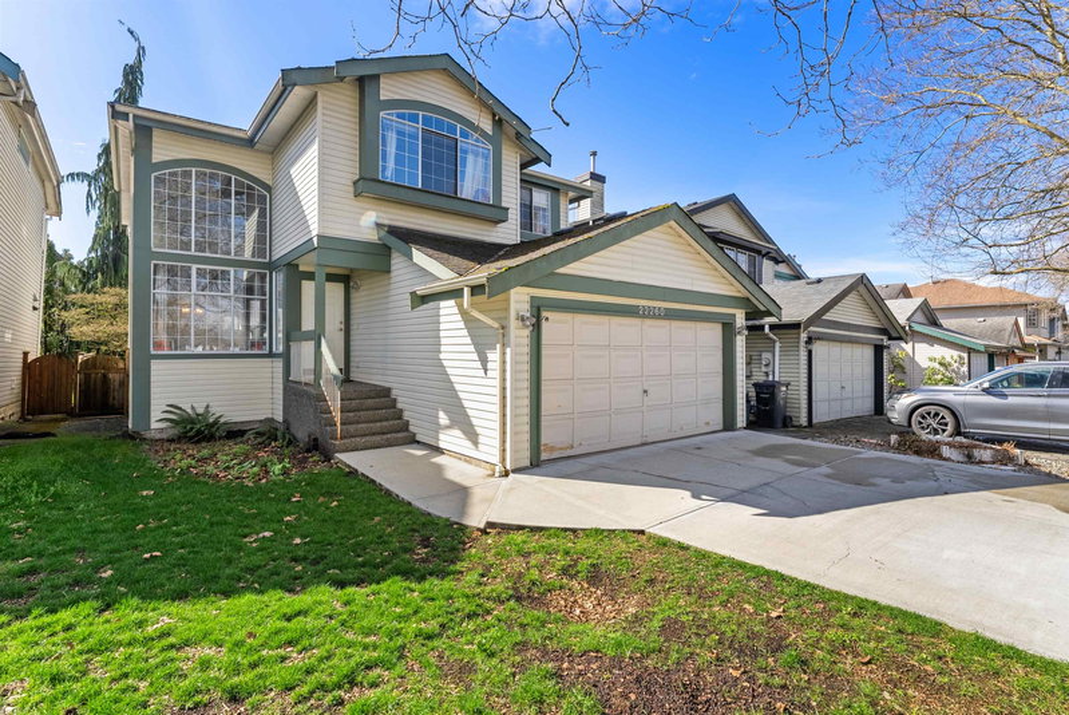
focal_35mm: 17
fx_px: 496
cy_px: 358
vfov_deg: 71.5
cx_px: 534
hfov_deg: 94.3
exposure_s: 1/125
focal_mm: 16.7
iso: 125
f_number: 7.1
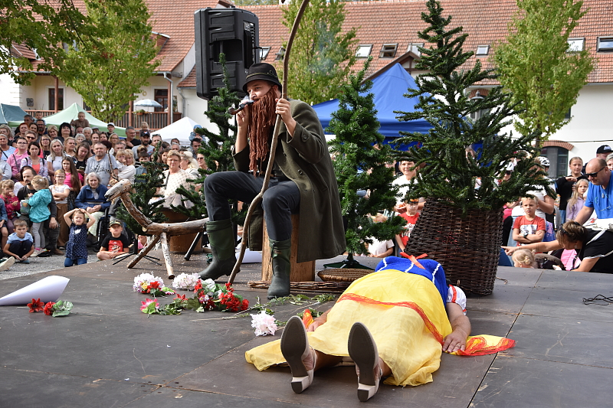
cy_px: 204
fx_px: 868
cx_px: 306
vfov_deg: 26.5
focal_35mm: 51
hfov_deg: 38.9
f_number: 4.2
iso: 400
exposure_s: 1/1250
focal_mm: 34
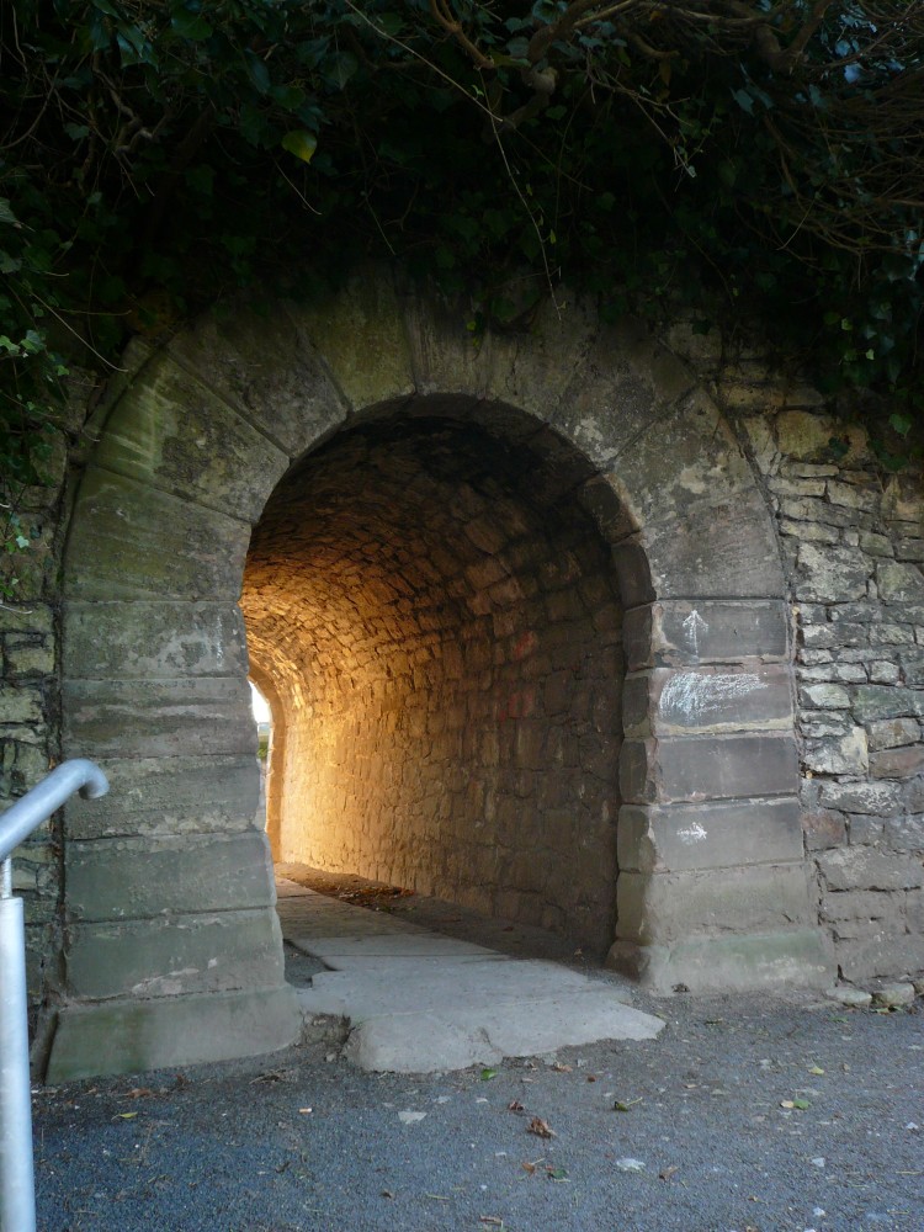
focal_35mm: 34
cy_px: 616
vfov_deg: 54.0
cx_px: 462
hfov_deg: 41.8
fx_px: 1210
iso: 100
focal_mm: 5.4
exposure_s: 1/20
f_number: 3
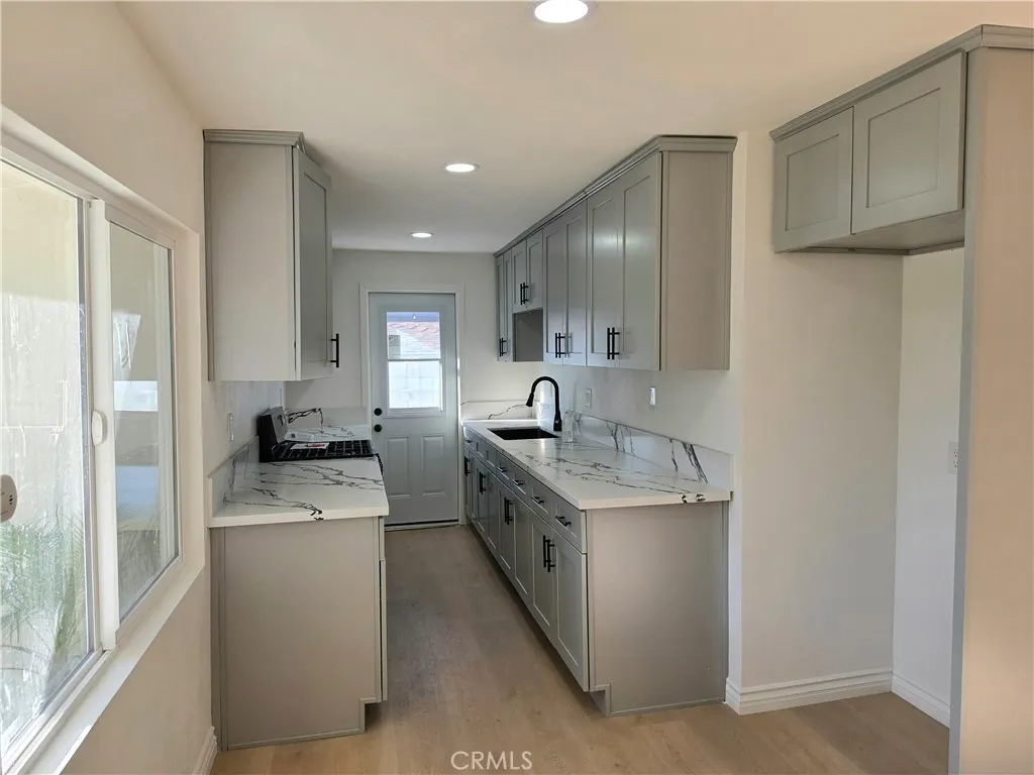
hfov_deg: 73.9
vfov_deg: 58.9
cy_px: 388
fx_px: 687
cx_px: 517
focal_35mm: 23
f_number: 1.4
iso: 12
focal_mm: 6.5
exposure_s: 1/120
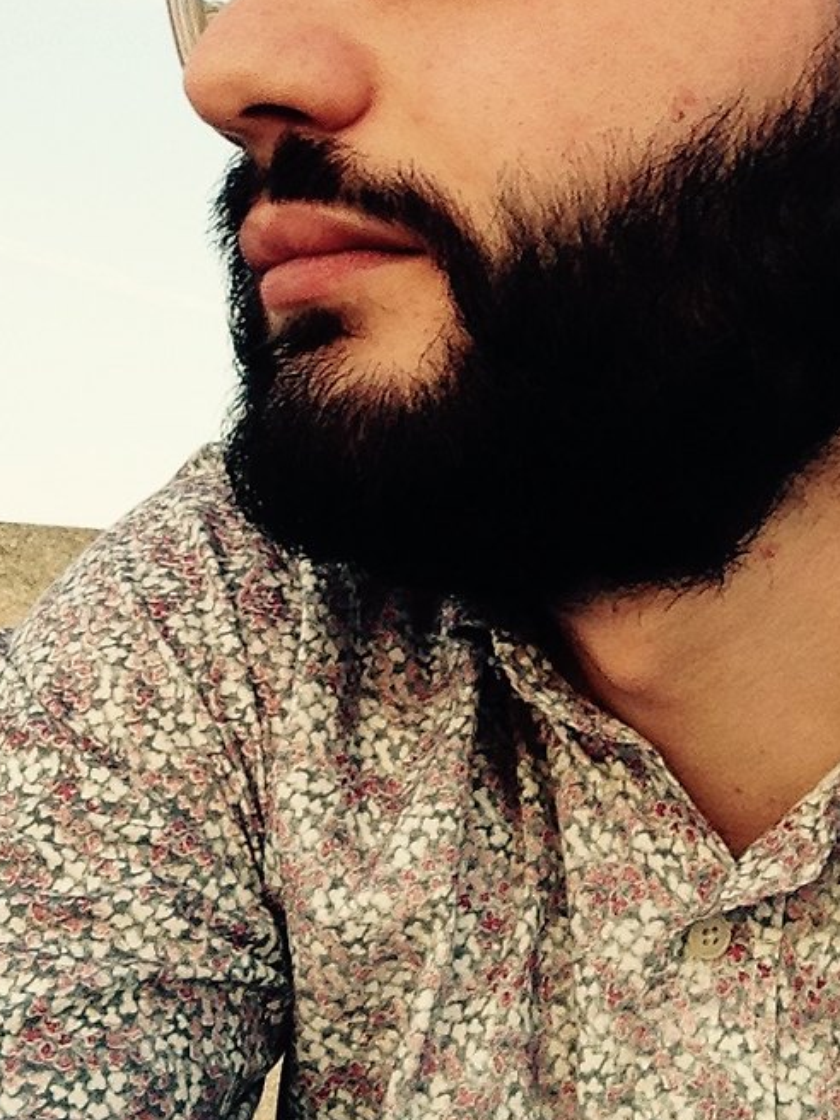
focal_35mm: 64
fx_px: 2071
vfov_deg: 29.7
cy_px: 249
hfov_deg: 22.9
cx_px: 495
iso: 40
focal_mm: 2.18
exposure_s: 1/60
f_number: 2.4
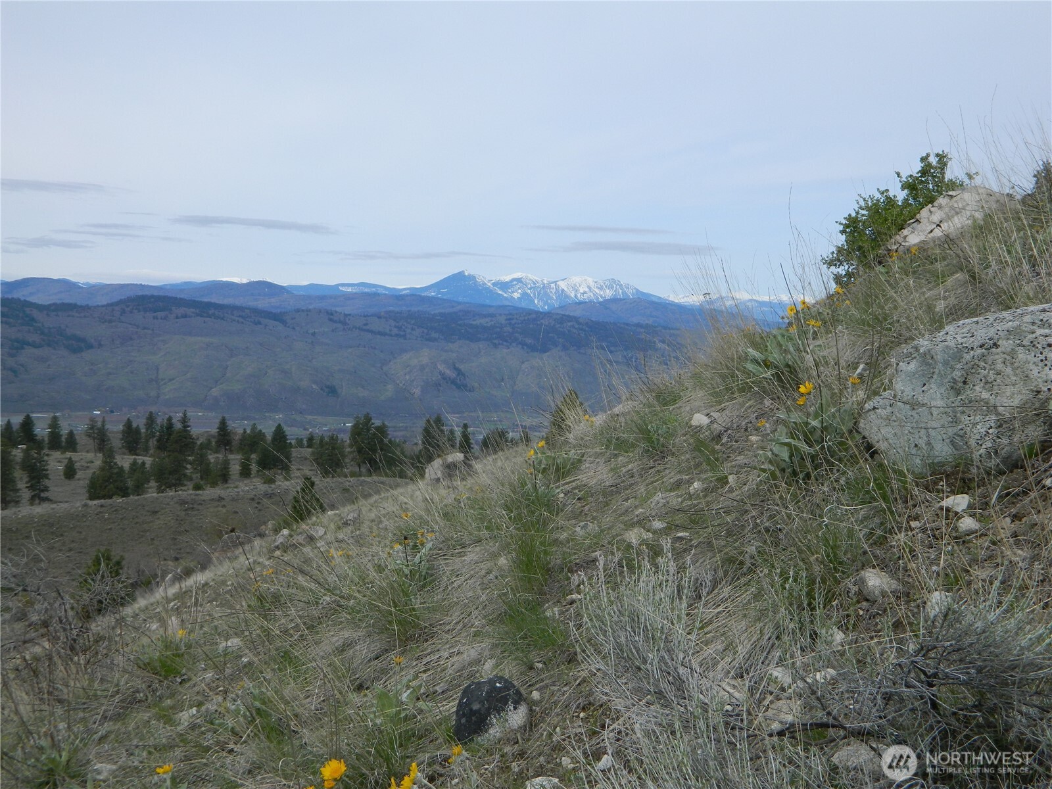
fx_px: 1428
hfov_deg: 40.4
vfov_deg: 30.9
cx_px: 526
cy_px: 394
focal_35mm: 47
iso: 80
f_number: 3.6
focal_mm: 8.4
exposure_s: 1/800
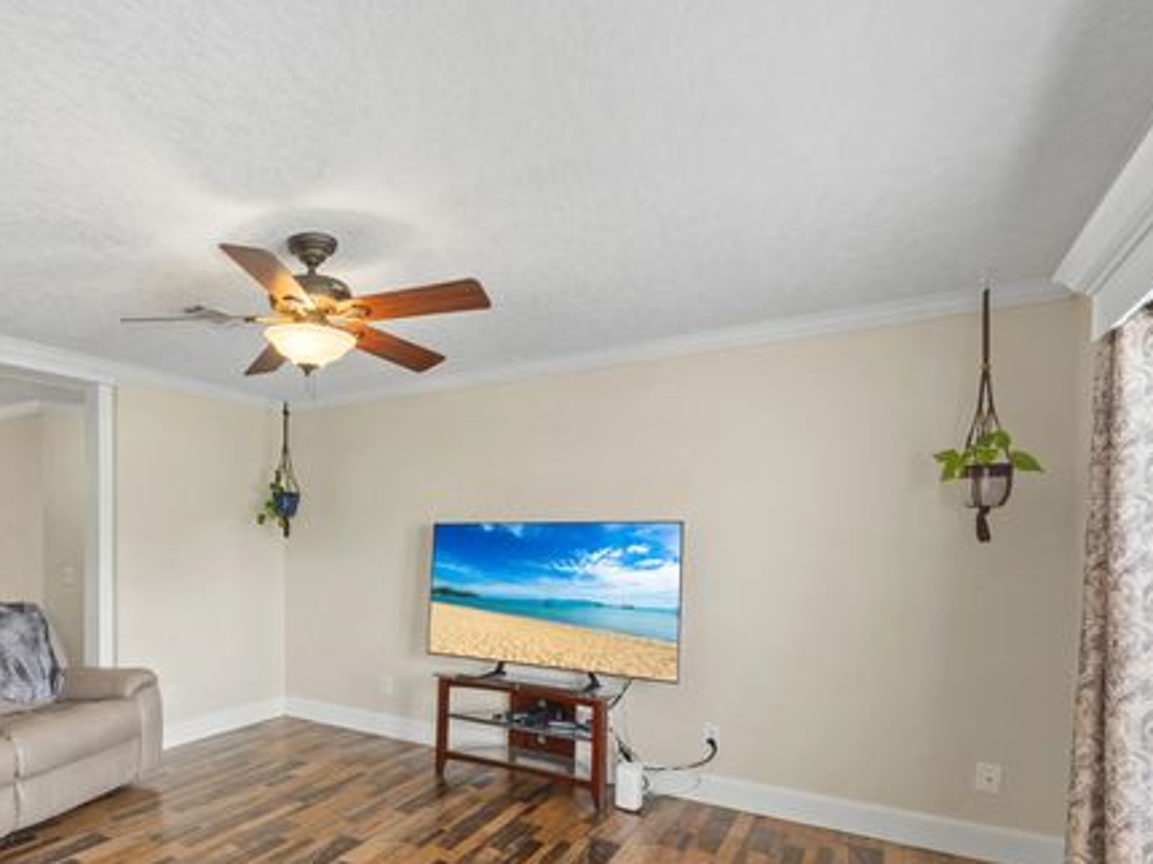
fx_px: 666
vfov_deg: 65.0
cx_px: 334
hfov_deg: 77.5
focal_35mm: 20
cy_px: 542
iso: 250
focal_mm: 14
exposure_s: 1/4
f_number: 9
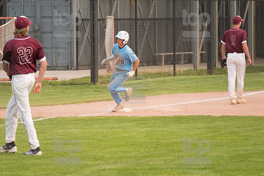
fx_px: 2199
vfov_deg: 4.6
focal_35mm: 300
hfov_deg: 6.9
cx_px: 132
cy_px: 88
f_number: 5.6
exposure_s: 1/2000
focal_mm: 200
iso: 1000
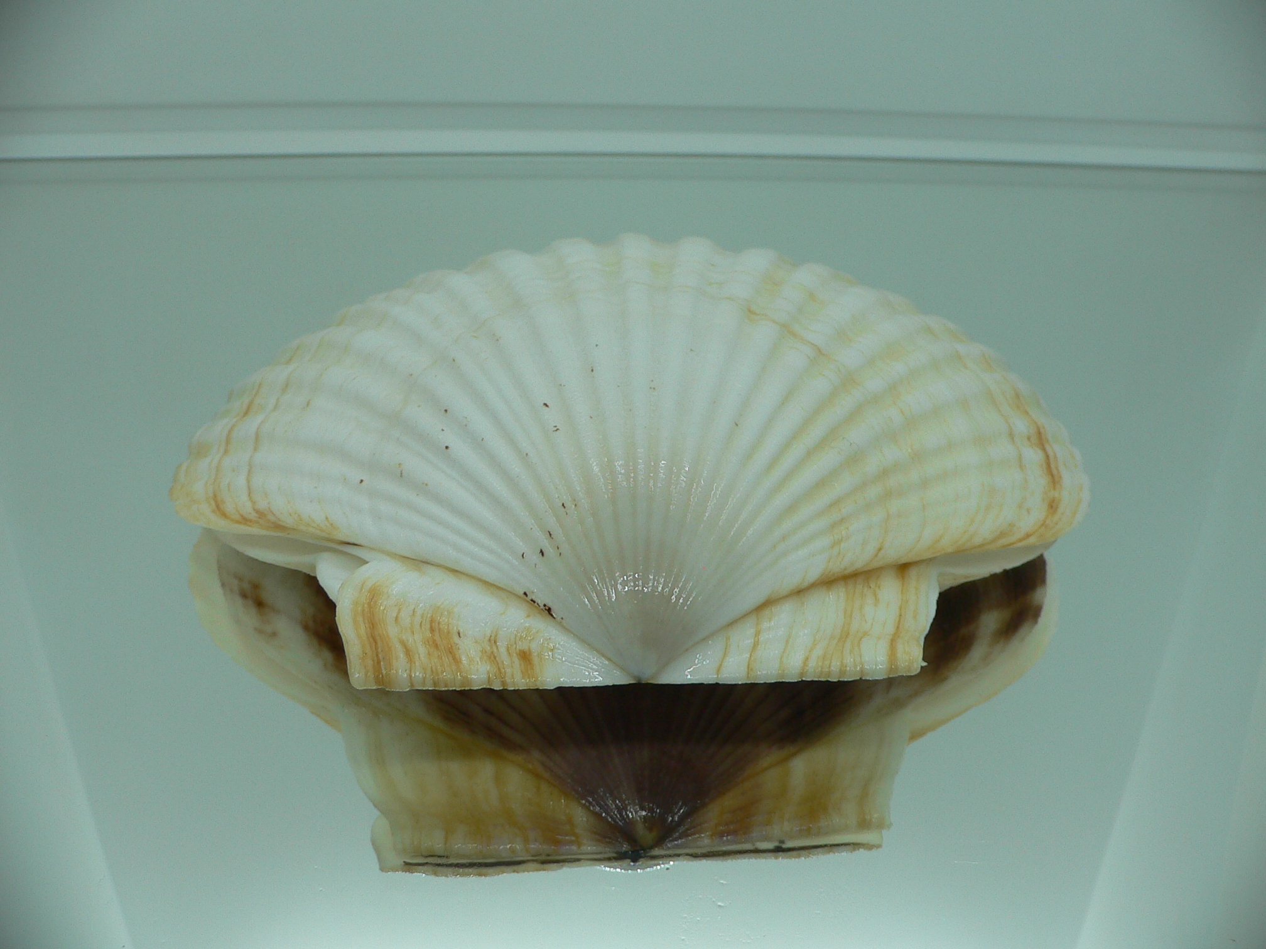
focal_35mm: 35
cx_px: 633
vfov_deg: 40.7
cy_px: 474
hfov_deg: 52.6
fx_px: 1280
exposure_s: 1/80
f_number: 2.8
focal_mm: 4.6
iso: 80
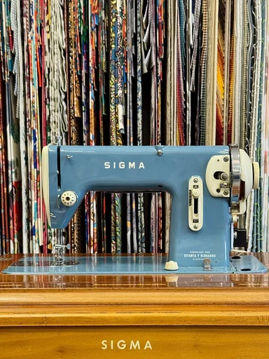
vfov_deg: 39.7
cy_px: 180
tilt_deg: -4.5
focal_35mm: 48
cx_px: 134
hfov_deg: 30.3
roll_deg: -0.6
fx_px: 497
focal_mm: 6.76
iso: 250
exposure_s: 1/50
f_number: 1.78
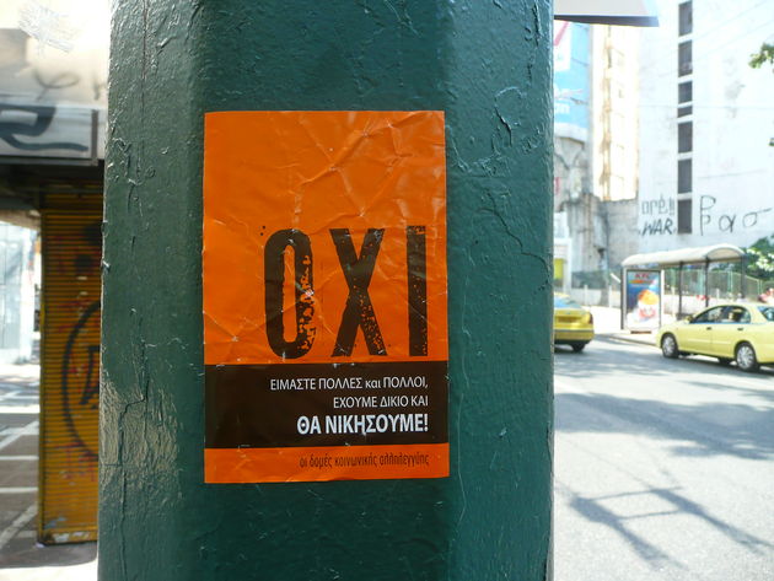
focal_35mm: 28
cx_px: 387
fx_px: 626
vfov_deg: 49.8
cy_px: 290
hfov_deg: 63.4
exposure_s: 1/125
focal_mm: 4.6
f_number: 3.3
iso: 100
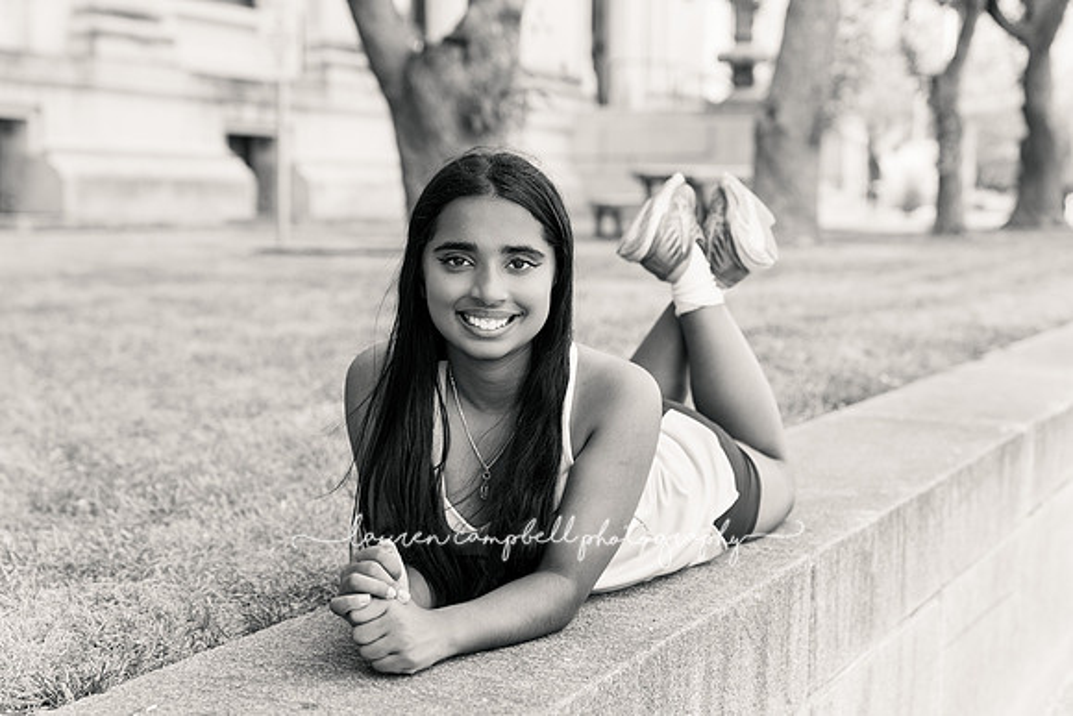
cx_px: 536
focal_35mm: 63
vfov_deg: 21.6
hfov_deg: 31.9
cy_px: 358
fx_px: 1878
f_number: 4
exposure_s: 1/400
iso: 400
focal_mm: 63
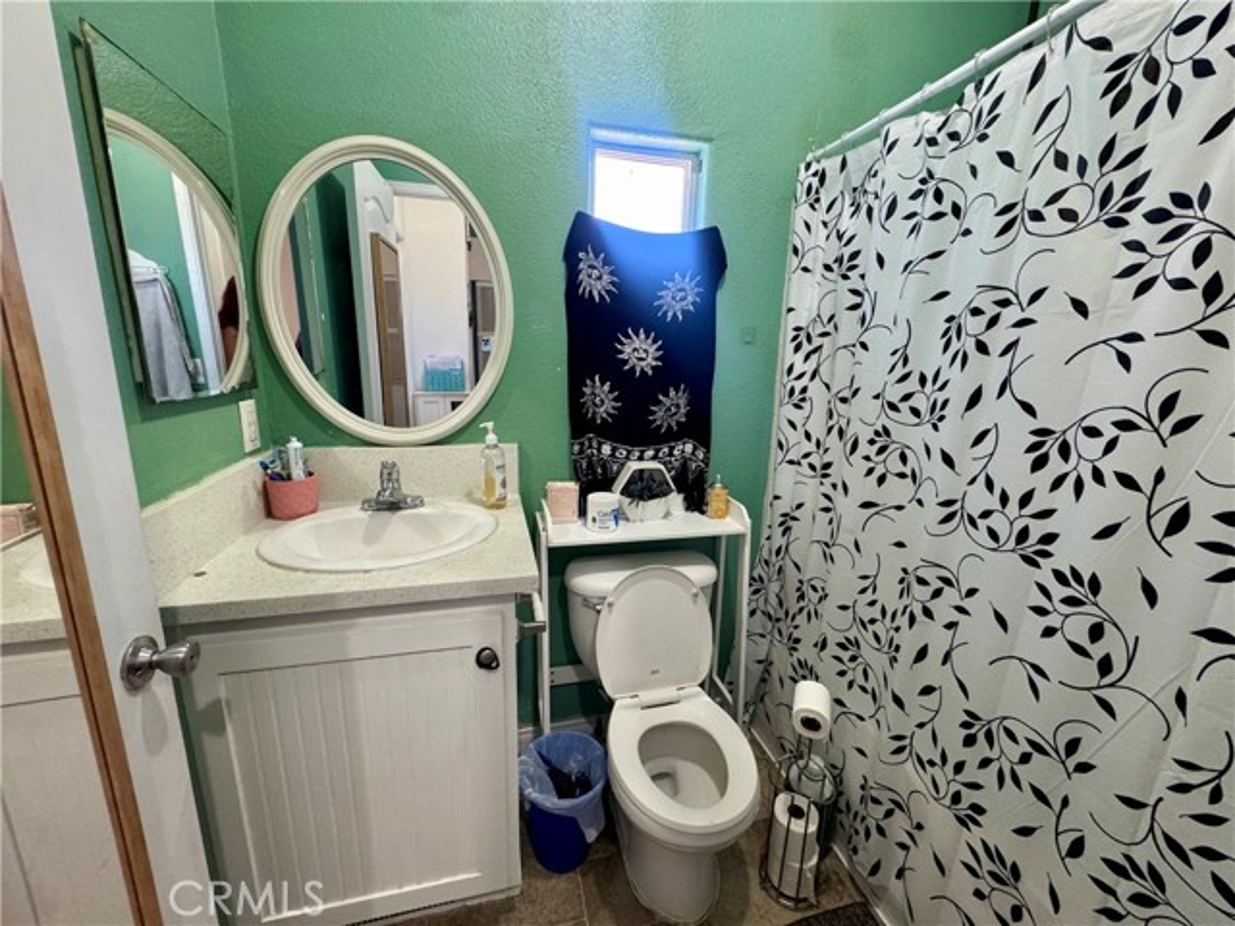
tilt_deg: -14.6
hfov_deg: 102.1
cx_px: 618
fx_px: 499
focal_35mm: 14
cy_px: 463
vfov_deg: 85.7
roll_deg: -2.5
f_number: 2.2
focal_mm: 2.22
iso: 400
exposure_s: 1/60
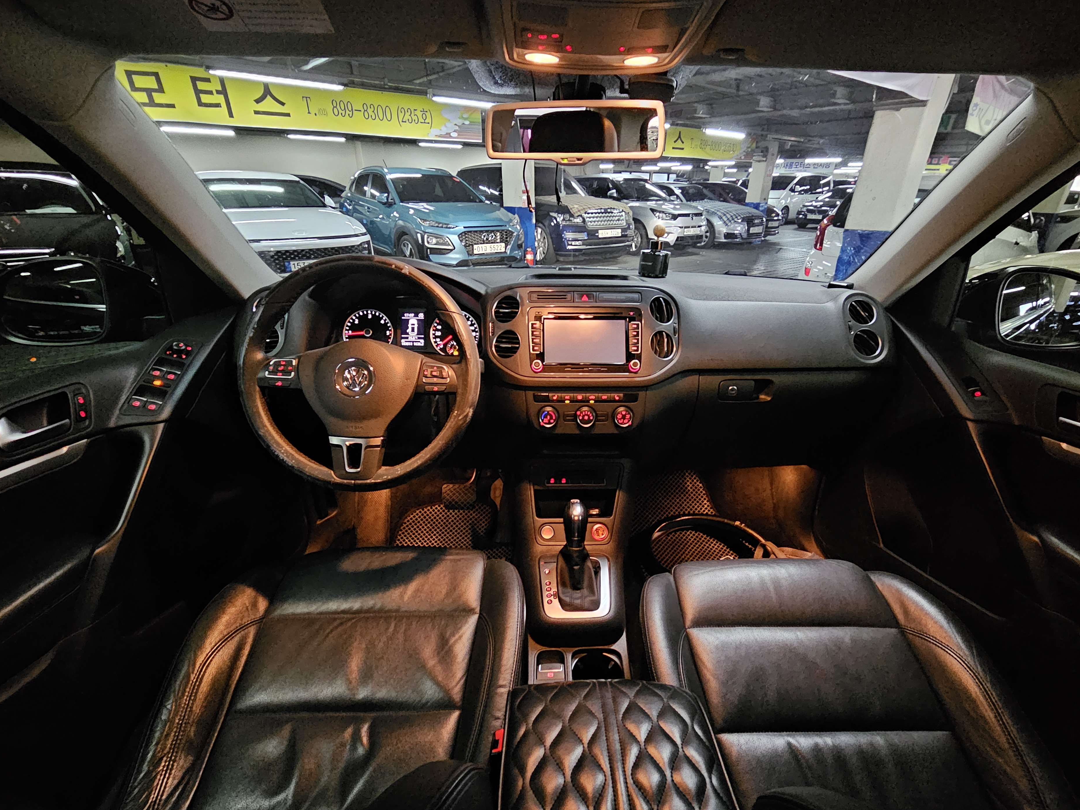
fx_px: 437
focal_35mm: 14
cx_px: 560
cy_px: 436
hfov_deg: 102.0
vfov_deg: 85.5
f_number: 2.2
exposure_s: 1/24
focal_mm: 2.2
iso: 1600
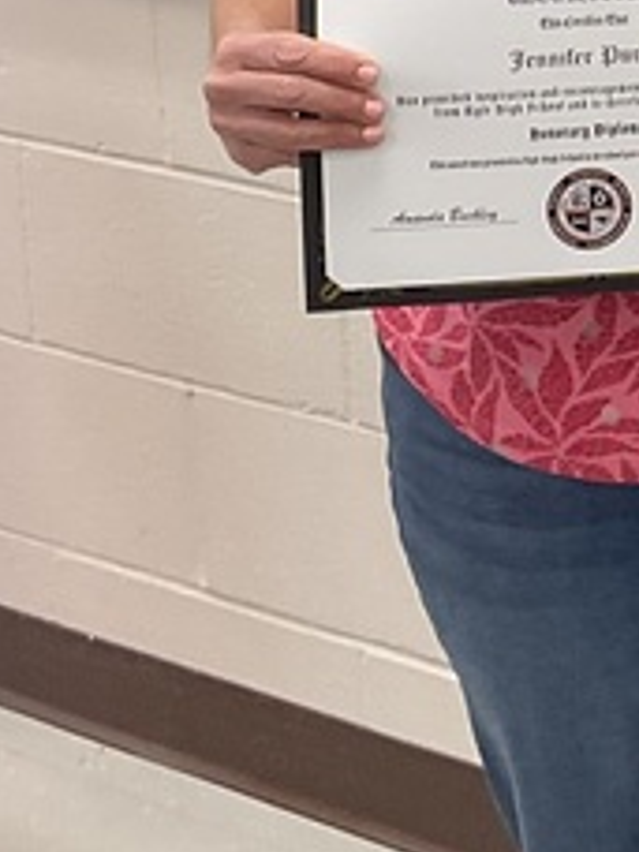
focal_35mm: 130
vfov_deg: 14.3
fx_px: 3200
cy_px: -366
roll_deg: -0.4
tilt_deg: -9.7
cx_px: 1001
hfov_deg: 10.9
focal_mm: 3
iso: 50
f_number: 1.8
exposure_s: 1/60
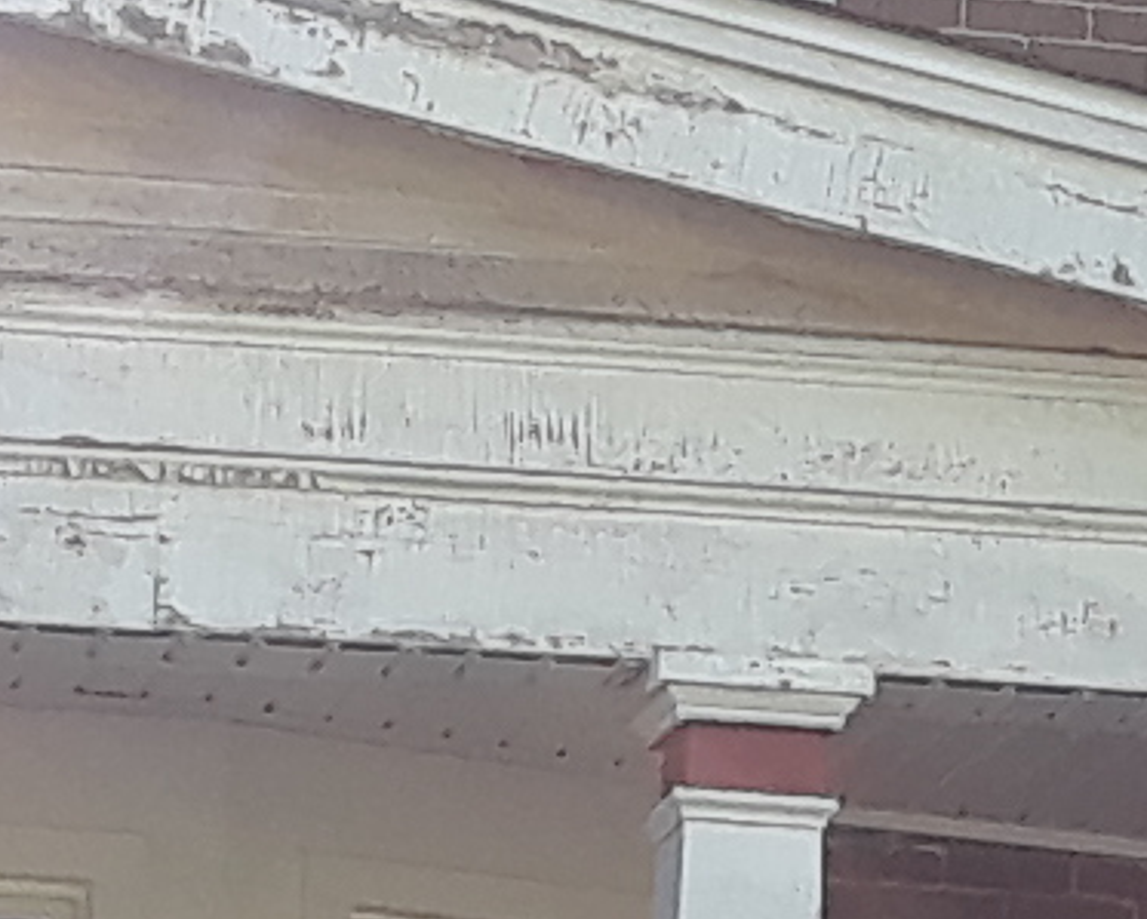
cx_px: 587
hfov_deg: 9.6
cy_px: 1724
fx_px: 6863
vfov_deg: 7.4
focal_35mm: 202
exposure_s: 1/554
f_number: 1.9
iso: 40
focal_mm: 2.47
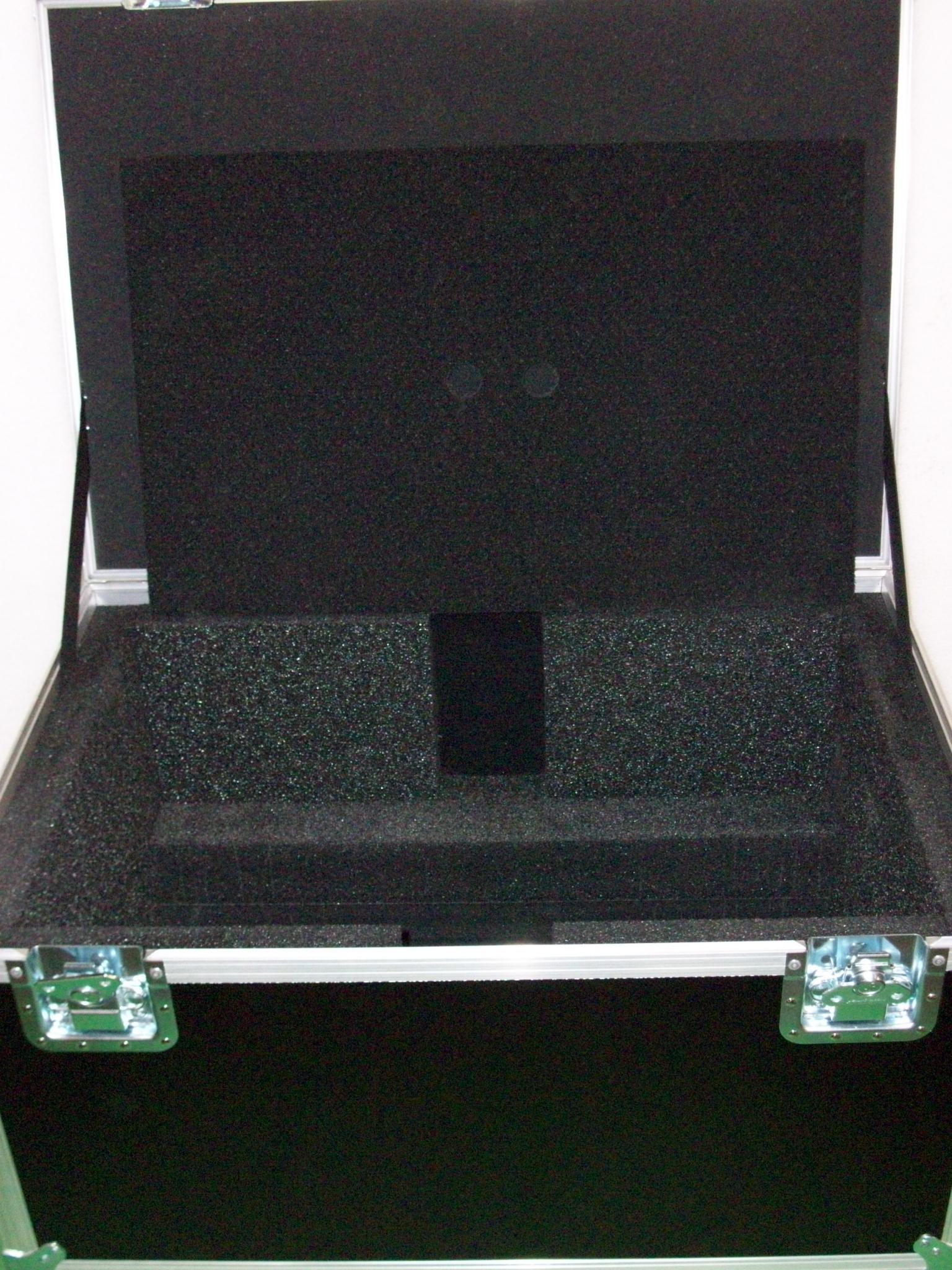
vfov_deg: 44.8
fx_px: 1540
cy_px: 635
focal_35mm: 42
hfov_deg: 34.3
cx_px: 476
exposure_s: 1/65.1
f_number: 3.2
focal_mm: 7.1
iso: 320
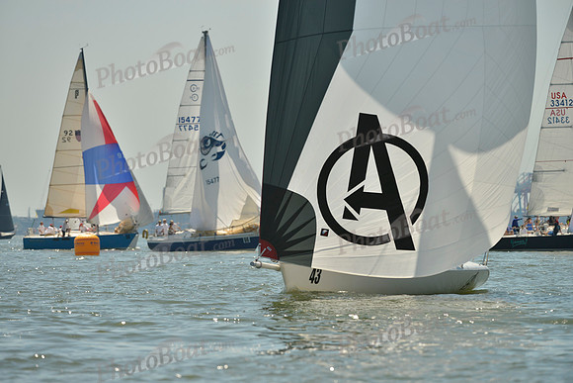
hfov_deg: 6.9
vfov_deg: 4.6
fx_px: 4776
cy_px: 192
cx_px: 286
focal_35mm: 300
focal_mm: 300
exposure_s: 1/1600
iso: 200
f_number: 6.3
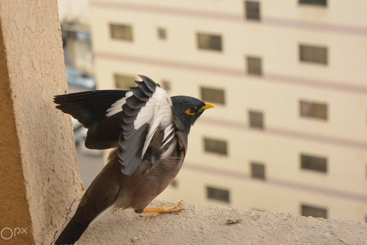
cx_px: 172
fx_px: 964
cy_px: 128
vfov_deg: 14.5
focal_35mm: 95
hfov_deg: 21.6
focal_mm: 55
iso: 2500
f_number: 6.3
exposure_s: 1/320
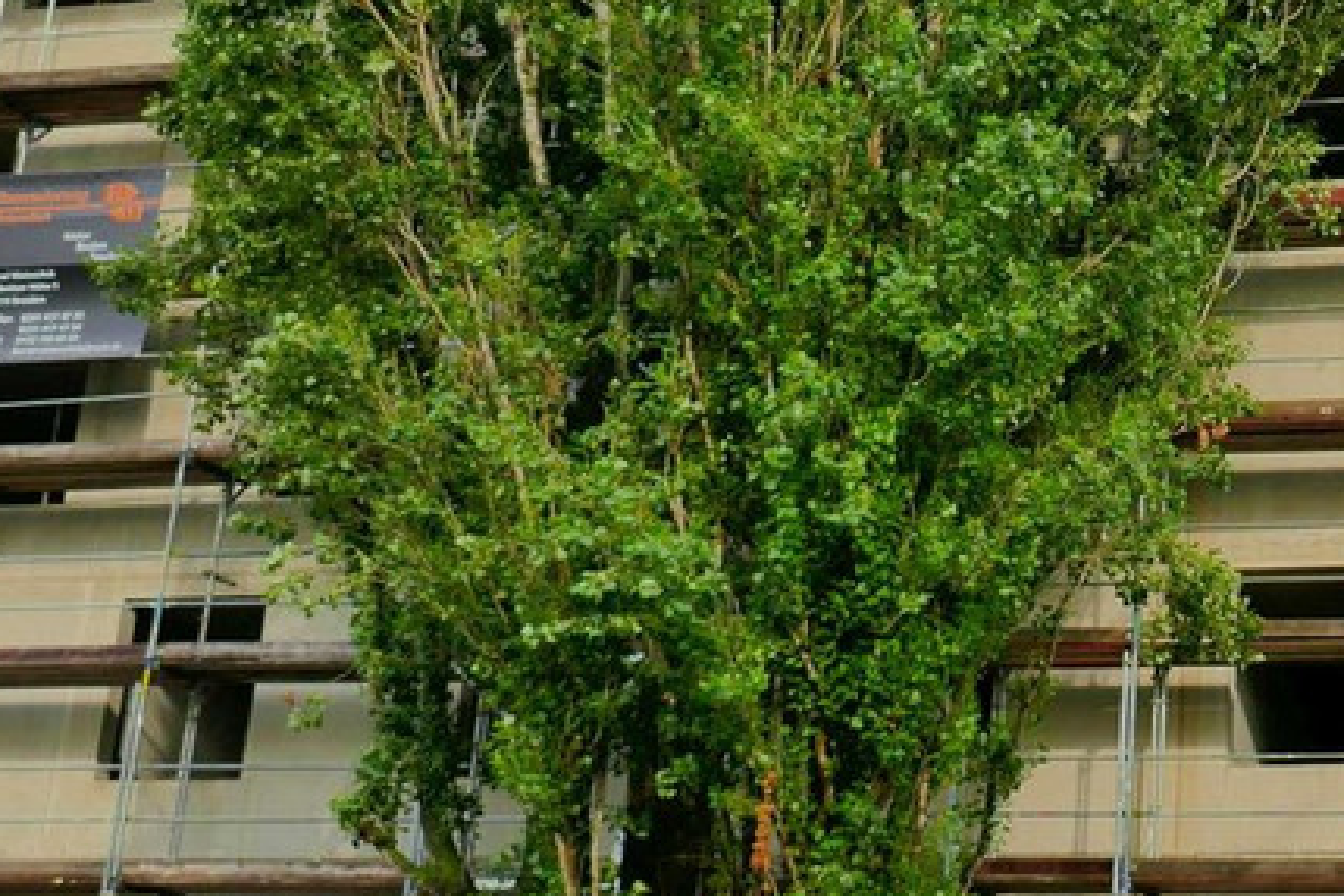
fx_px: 2613
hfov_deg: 26.9
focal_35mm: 70
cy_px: 266
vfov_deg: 19.4
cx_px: 1413
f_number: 2.8
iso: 500
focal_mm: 9.1
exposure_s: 1/1000
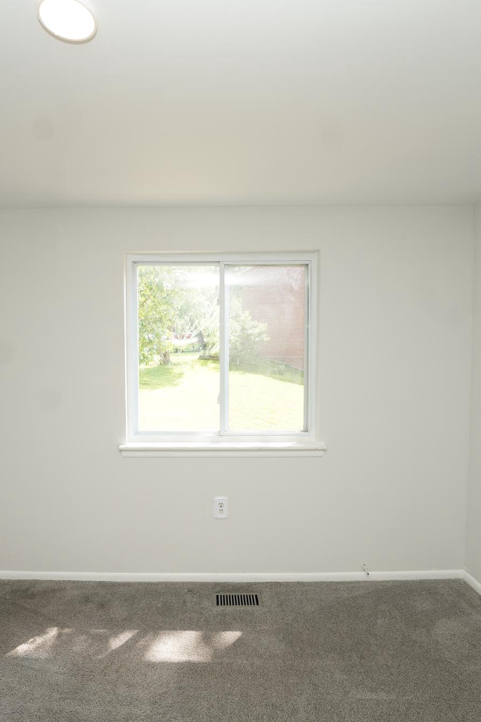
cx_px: 207
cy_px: 359
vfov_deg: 84.0
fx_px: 401
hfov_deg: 61.7
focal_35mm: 20
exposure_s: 1/160
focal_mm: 13
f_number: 4
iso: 400
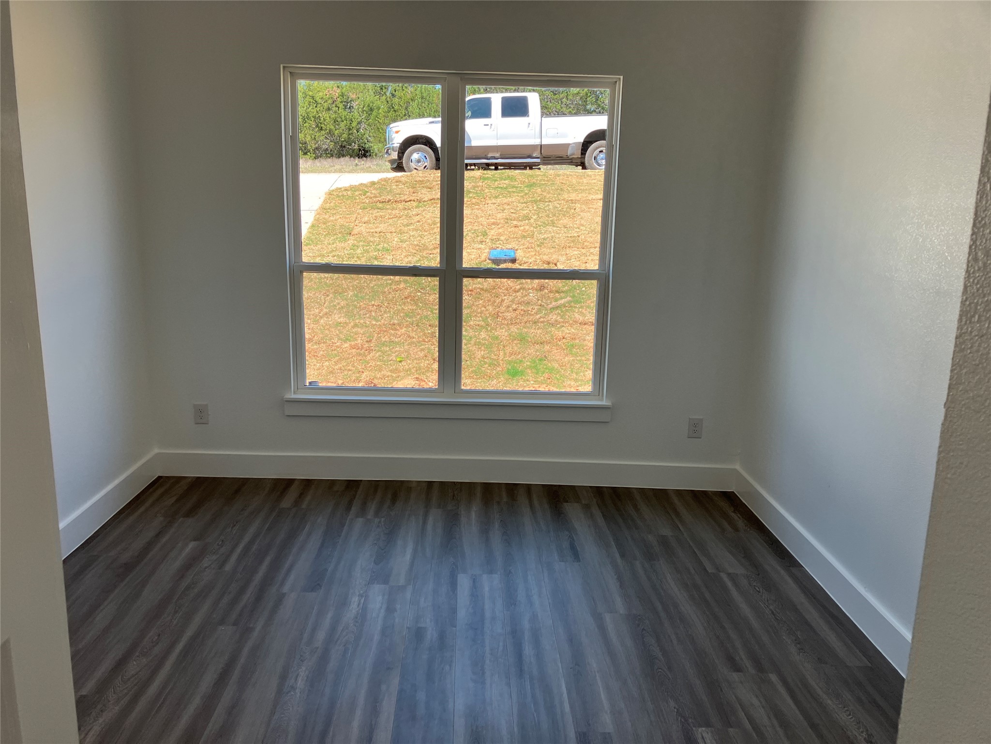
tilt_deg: -11.4
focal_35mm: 28
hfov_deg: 63.4
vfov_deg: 49.7
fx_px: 802
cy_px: 372
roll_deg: +0.0
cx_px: 496
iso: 25
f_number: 1.8
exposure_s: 1/187
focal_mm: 3.99
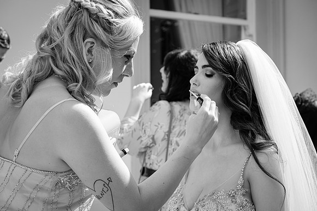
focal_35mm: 81
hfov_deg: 25.2
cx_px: 156
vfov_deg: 16.9
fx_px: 710
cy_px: 106
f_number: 5
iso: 200
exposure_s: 1/500
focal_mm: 52
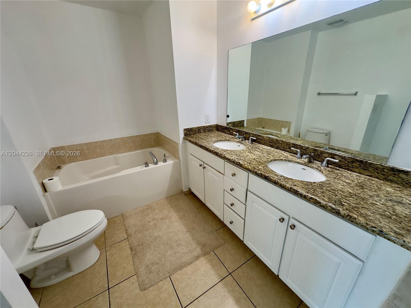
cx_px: 206
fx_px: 166
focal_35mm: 14
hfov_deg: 102.1
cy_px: 154
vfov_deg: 85.7
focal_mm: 2.22
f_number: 2.2
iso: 160
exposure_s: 1/120
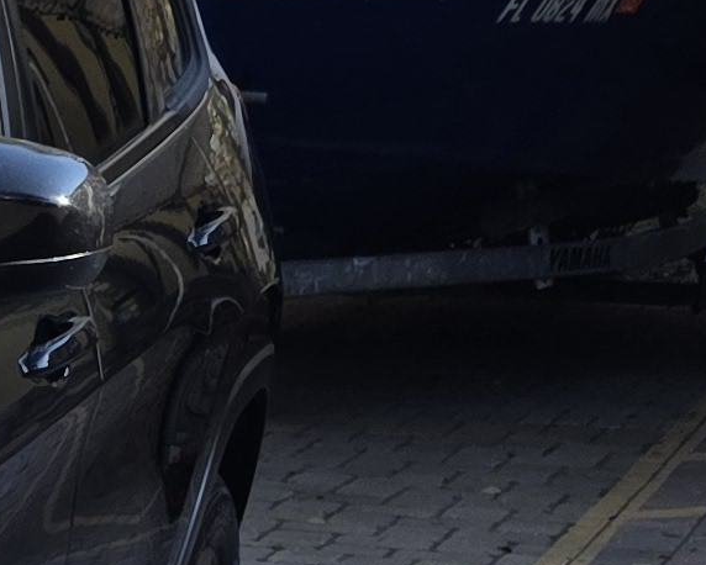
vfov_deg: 9.0
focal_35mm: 157
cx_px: -1039
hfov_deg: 10.4
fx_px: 3282
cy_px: 1306
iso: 80
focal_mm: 6.3
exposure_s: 1/1529
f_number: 1.7
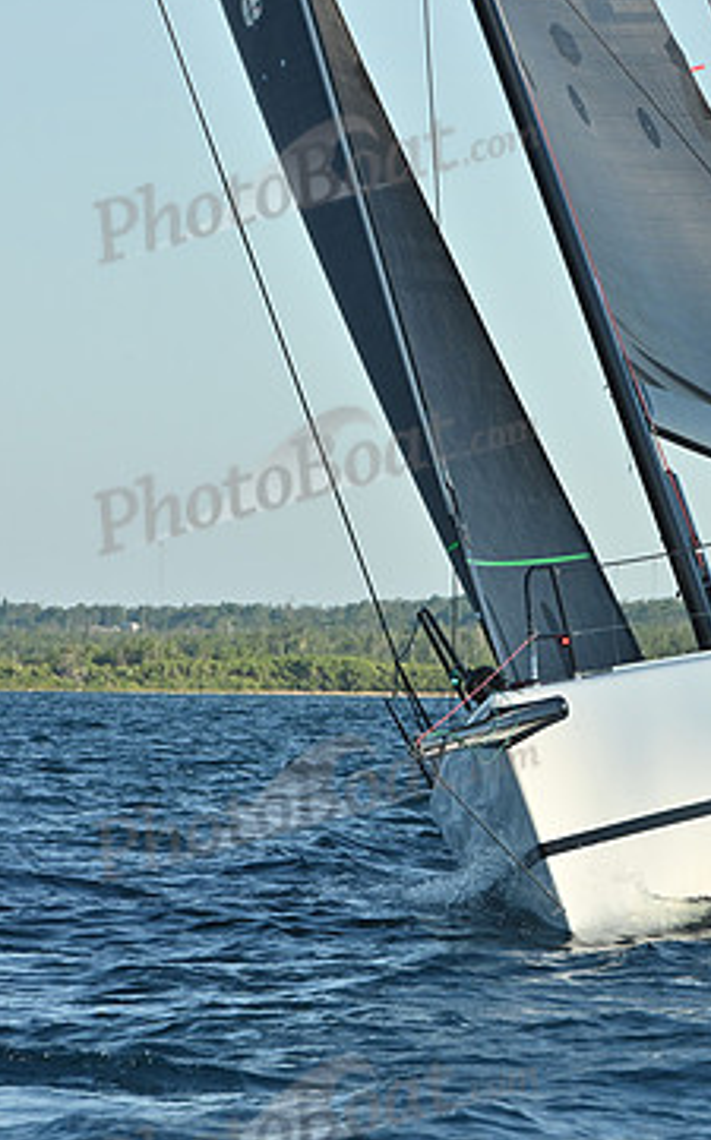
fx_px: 10189
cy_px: 592
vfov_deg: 6.4
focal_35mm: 328
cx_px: 705
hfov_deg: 4.0
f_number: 13
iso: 800
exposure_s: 1/1000
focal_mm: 200
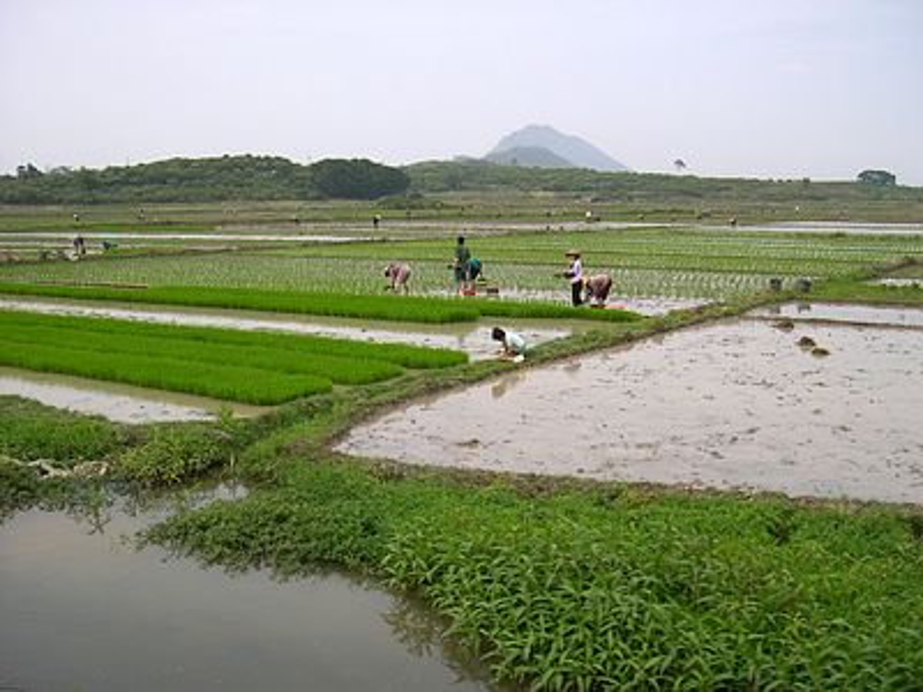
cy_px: 346
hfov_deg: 49.0
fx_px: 1013
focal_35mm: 38
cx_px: 462
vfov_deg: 37.7
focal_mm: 8
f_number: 2.8
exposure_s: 1/587
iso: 100
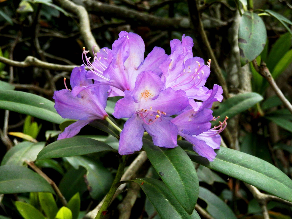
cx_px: 146
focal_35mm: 88
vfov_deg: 16.8
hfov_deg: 22.3
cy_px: 110
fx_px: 742
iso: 160
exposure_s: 1/125
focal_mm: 15.8
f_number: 4.8
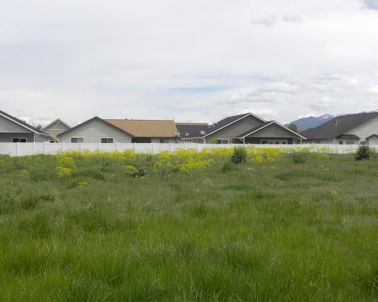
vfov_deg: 31.5
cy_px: 158
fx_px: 537
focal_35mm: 48
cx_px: 166
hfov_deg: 38.7
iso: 64
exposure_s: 1/370
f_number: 5.6
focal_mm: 4.6
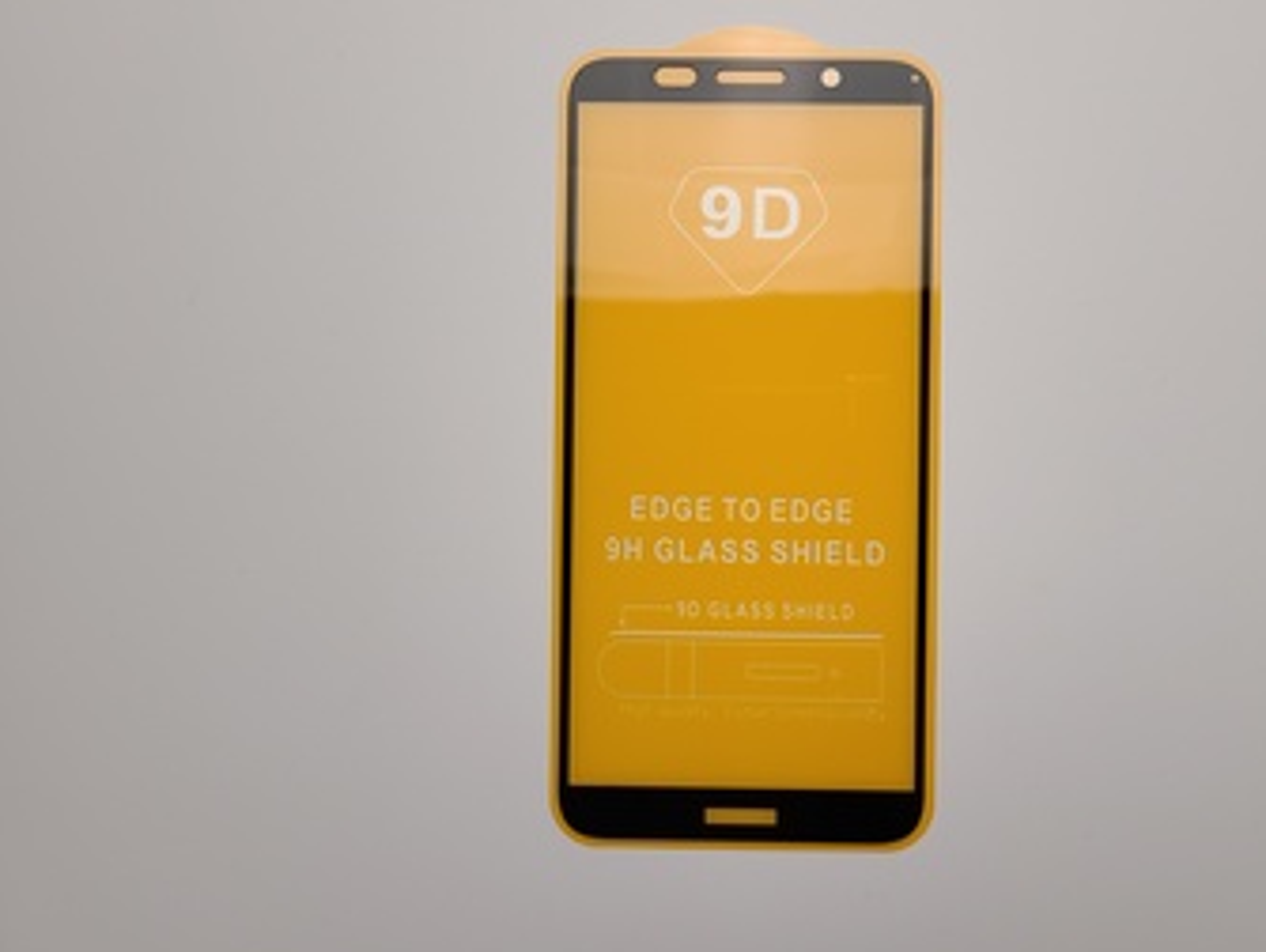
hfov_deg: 57.9
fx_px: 1135
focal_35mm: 31
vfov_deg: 45.4
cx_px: 744
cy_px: 419
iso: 64
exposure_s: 1/100
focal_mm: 5.4
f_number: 1.8
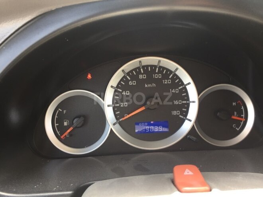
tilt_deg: -33.1
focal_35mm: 29
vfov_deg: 48.2
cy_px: 98
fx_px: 220
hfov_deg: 61.7
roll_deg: -4.4
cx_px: 132
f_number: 2.2
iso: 32
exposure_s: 1/50
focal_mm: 4.15
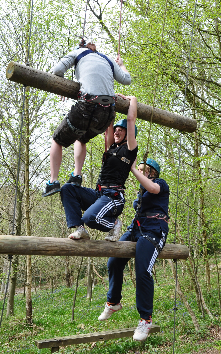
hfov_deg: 26.3
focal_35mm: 49
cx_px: 105
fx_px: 472
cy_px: 177
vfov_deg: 41.1
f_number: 8
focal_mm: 32
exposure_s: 1/80
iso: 200
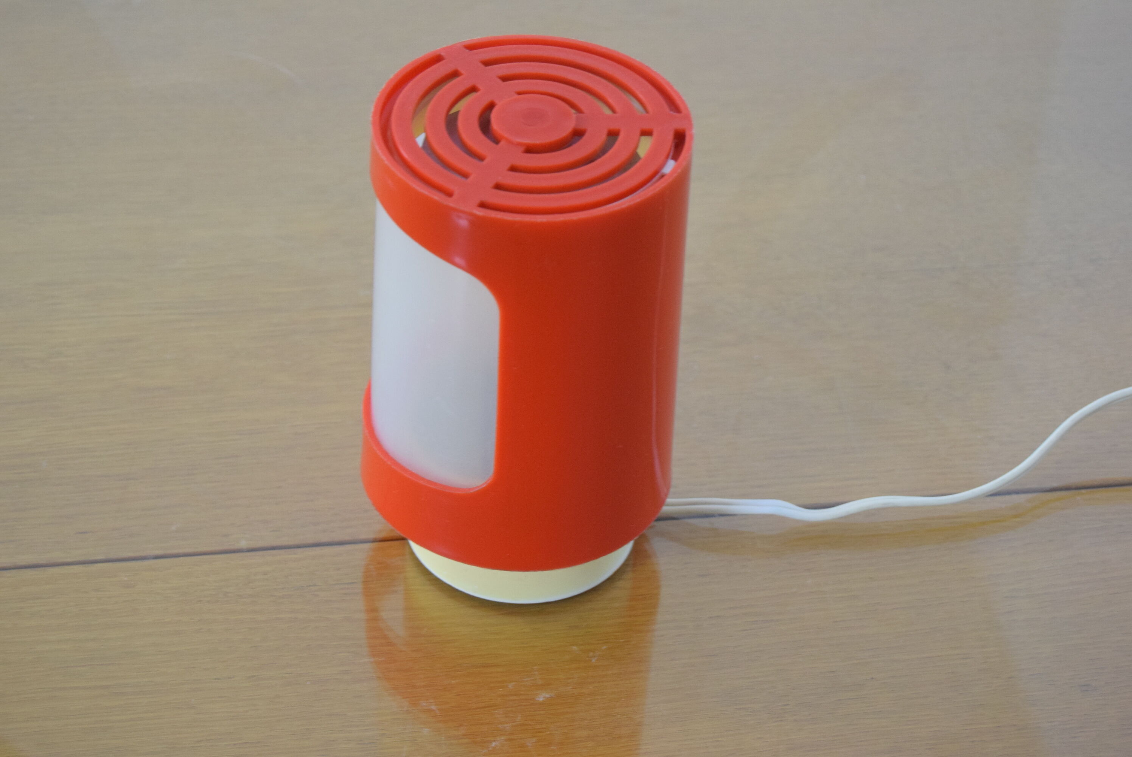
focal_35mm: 82
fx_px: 2596
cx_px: 566
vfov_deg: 16.6
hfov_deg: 24.6
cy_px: 378
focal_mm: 55
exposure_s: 1/80
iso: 1600
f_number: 5.6
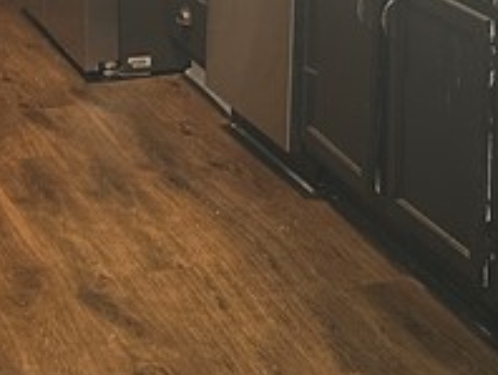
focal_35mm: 124
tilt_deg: -6.8
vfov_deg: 11.5
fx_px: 1786
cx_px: 229
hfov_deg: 15.9
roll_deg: -0.8
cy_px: -164
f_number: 1.78
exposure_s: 1/60
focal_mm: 6.86
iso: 250
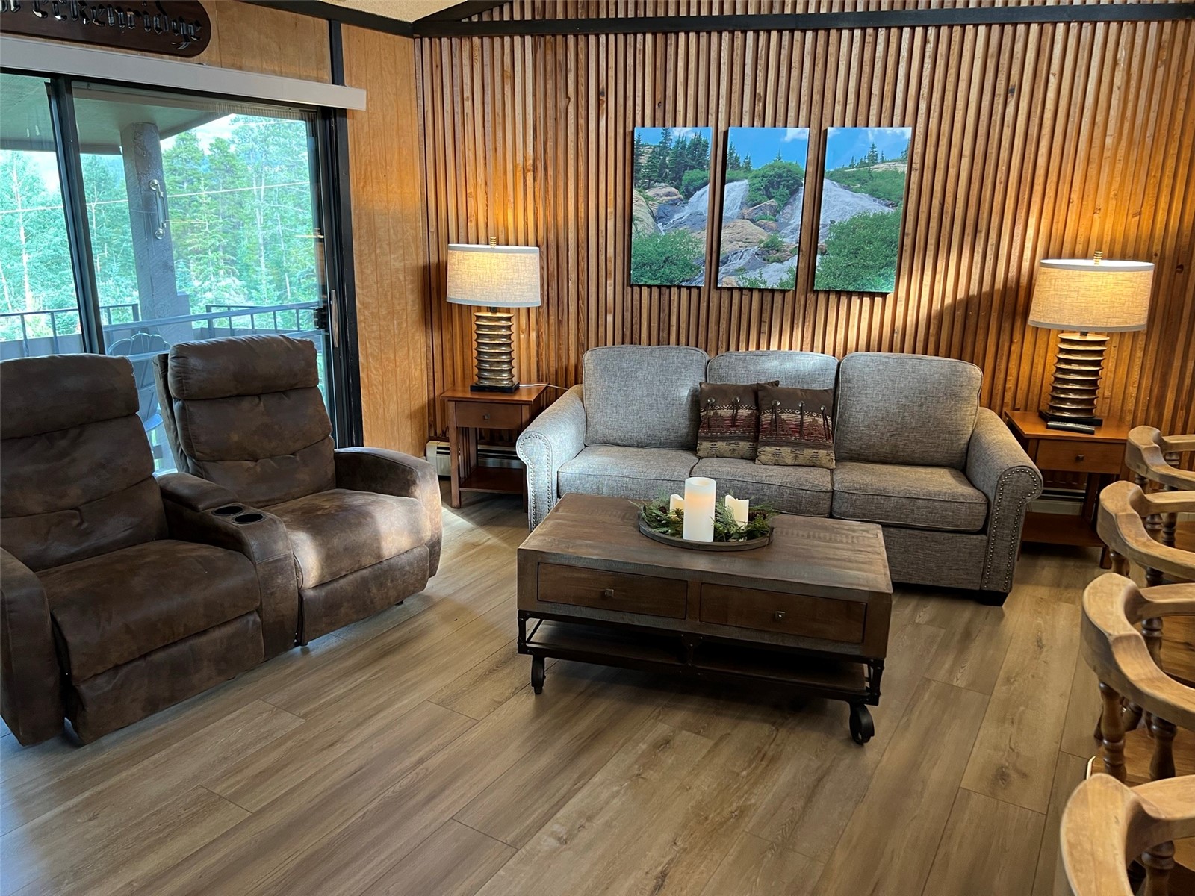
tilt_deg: -15.4
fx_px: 898
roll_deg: -0.7
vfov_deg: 53.1
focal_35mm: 26
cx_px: 598
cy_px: 448
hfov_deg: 67.3
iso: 125
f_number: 1.5
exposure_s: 1/60
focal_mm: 5.7
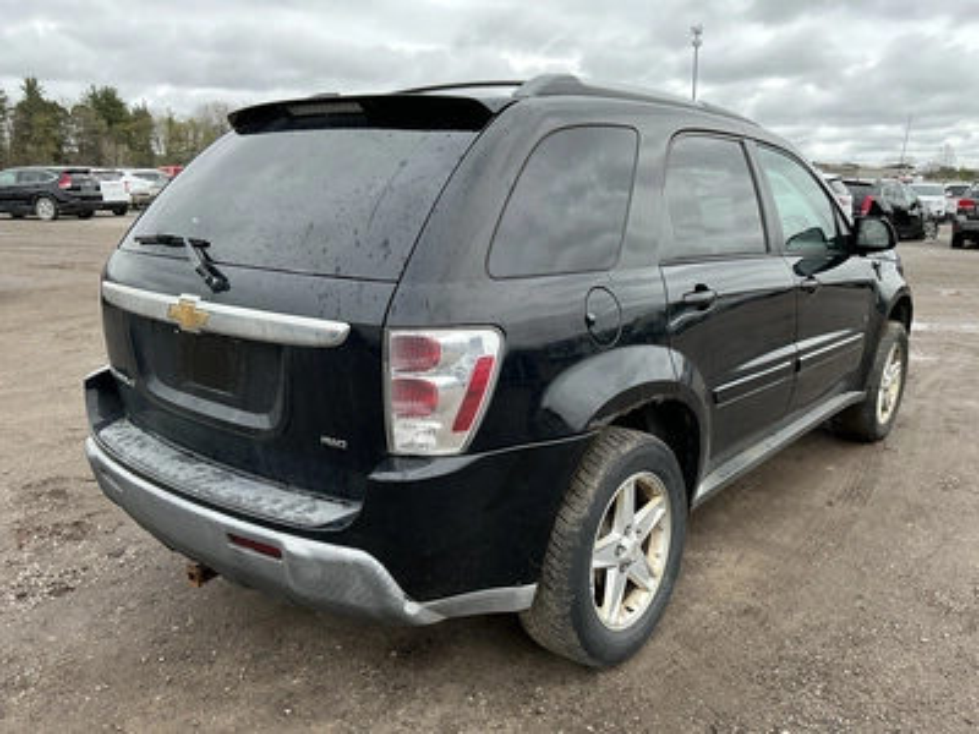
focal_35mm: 28
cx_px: 490
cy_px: 367
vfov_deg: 49.7
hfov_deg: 63.4
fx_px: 792
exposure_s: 1/593
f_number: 1.8
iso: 25
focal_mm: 3
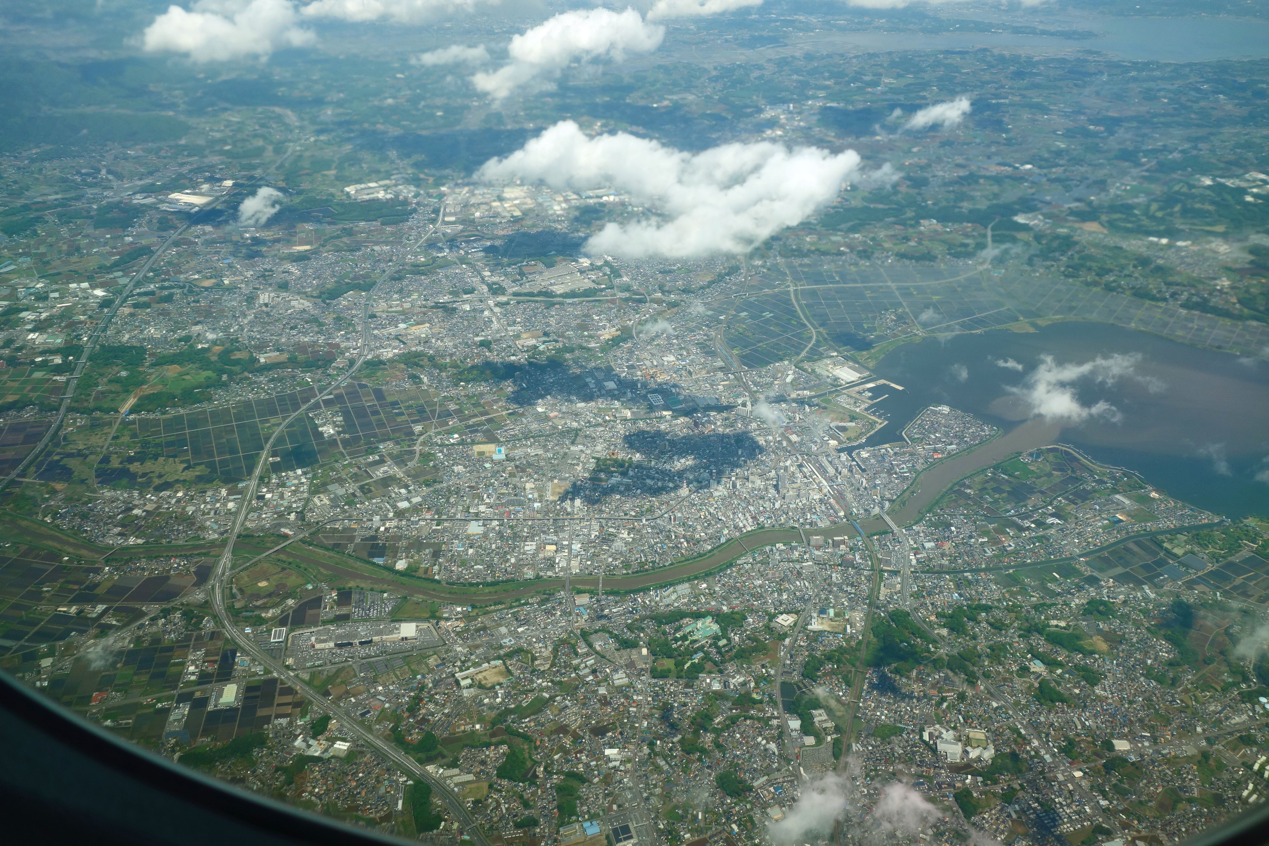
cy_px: 423
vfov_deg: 41.1
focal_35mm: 32
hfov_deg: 58.7
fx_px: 1128
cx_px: 634
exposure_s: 1/320
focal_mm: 12.03
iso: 125
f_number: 5.6
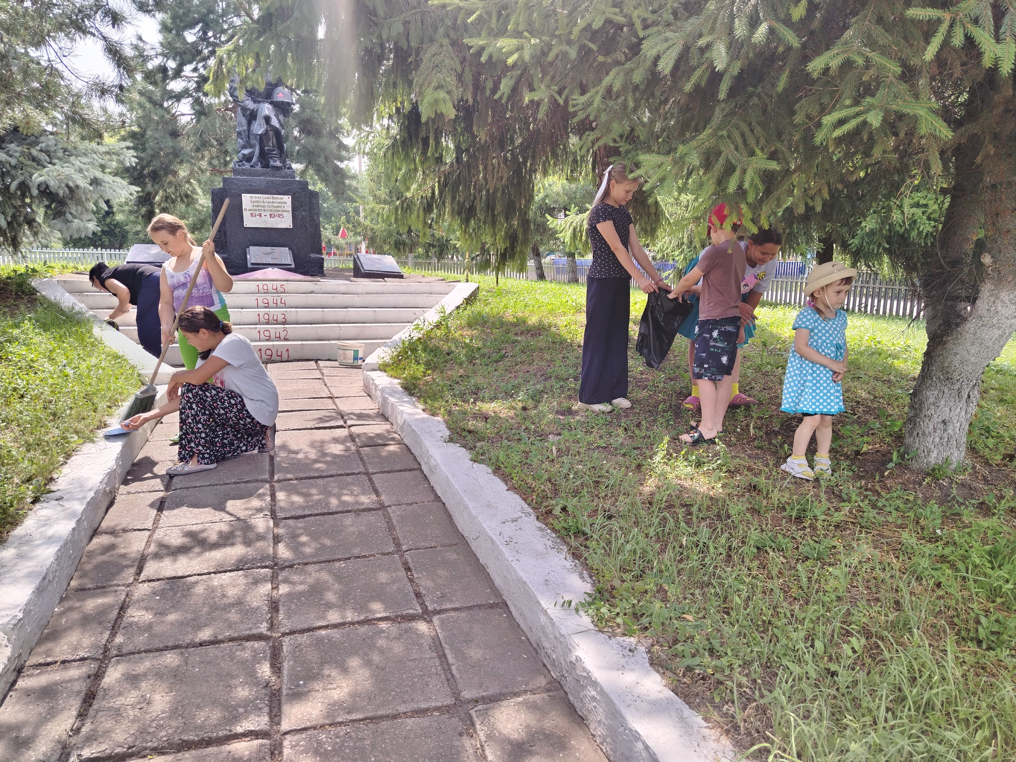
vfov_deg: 56.8
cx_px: 508
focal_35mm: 24
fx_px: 704
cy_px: 381
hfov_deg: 71.6
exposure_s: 1/126
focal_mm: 5.25
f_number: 1.75
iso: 100
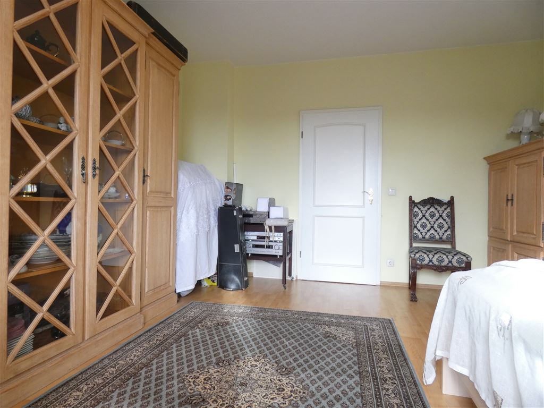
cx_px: 272
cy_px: 204
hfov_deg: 81.7
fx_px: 314
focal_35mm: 20
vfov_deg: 66.0
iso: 320
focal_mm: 3.6
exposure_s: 1/60
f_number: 2.8
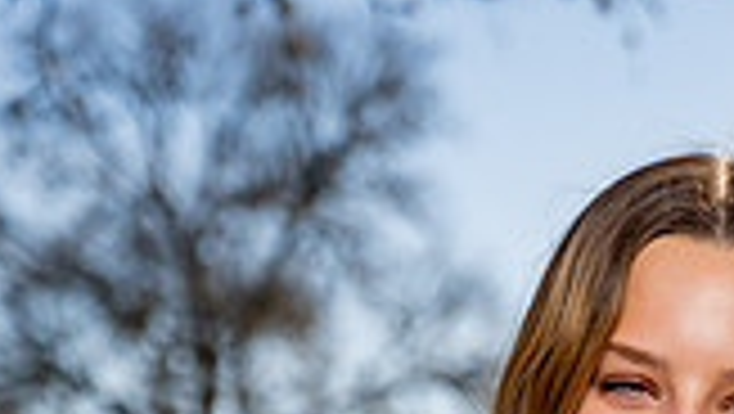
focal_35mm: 202
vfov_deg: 5.8
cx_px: 608
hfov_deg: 10.6
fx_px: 3935
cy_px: 954
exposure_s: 1/1250
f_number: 4
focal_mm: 70
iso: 100
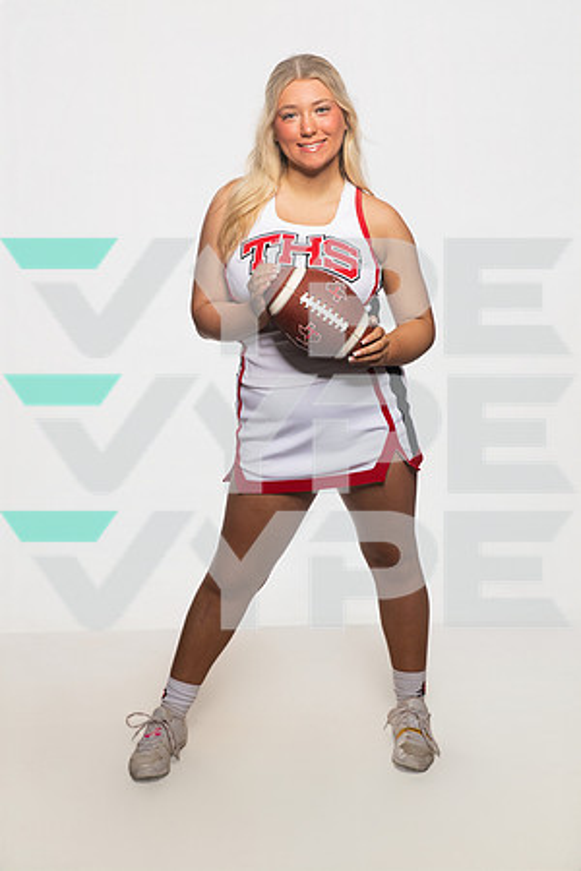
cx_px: 290
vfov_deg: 34.5
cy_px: 436
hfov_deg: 23.4
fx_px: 1404
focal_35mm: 58
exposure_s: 1/200
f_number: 6.3
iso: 500
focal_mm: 58
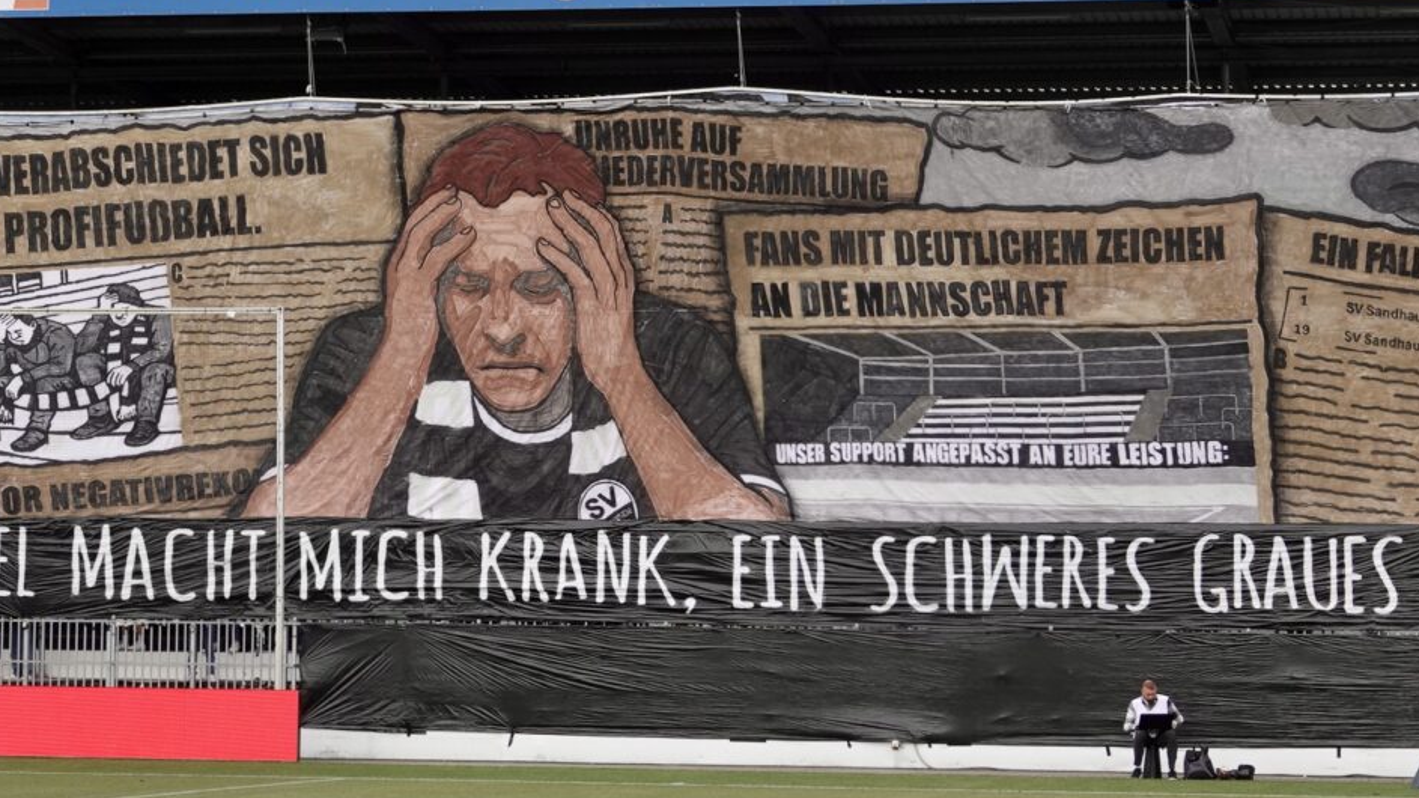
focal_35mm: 112
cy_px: 230
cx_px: 585
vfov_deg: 10.8
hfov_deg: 19.1
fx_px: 4213
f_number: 3.5
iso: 100
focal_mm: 23.09
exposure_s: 1/200
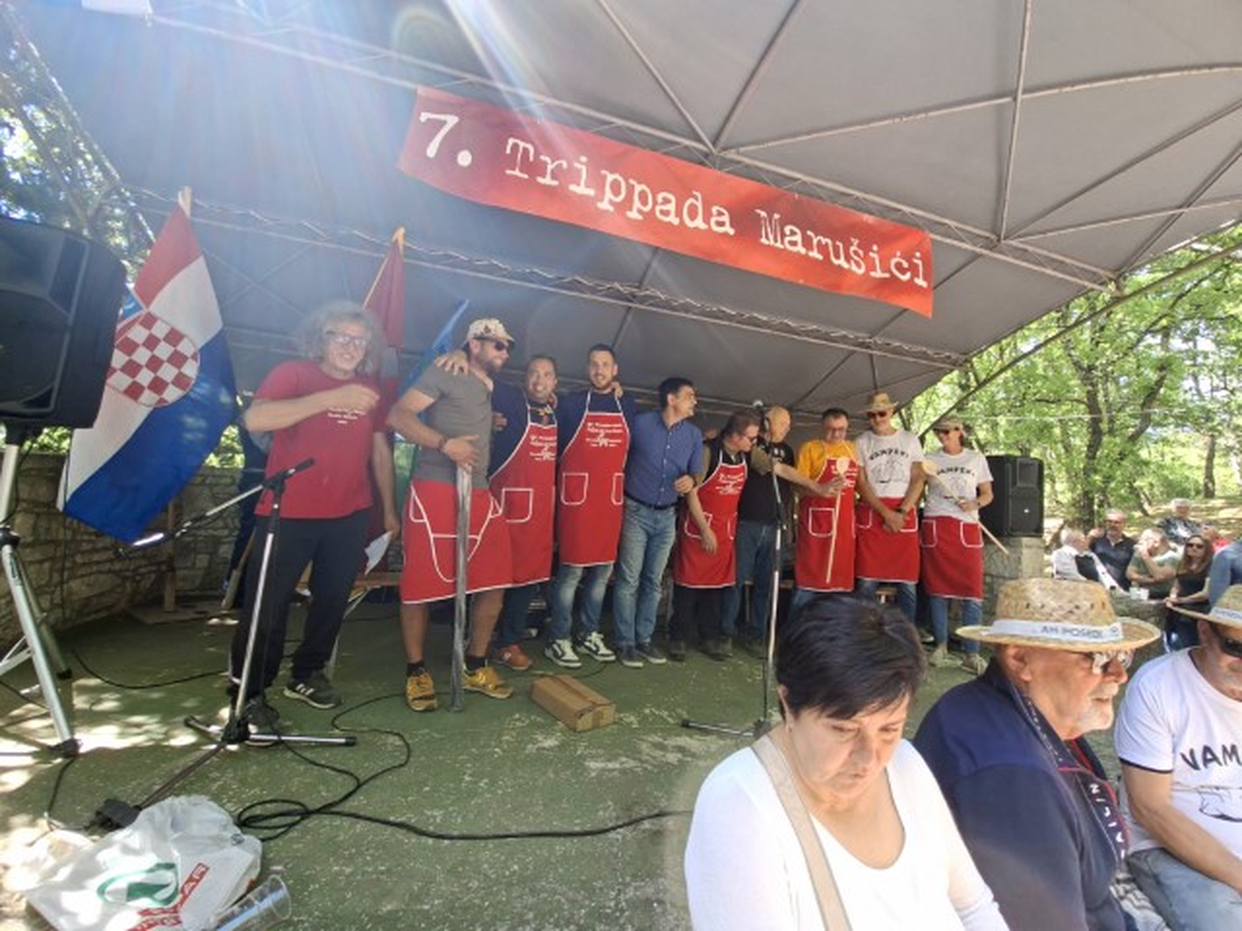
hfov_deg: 106.2
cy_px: 466
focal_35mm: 13
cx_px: 621
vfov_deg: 89.9
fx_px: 466
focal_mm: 1.74
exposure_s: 1/100
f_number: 2.2
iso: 50
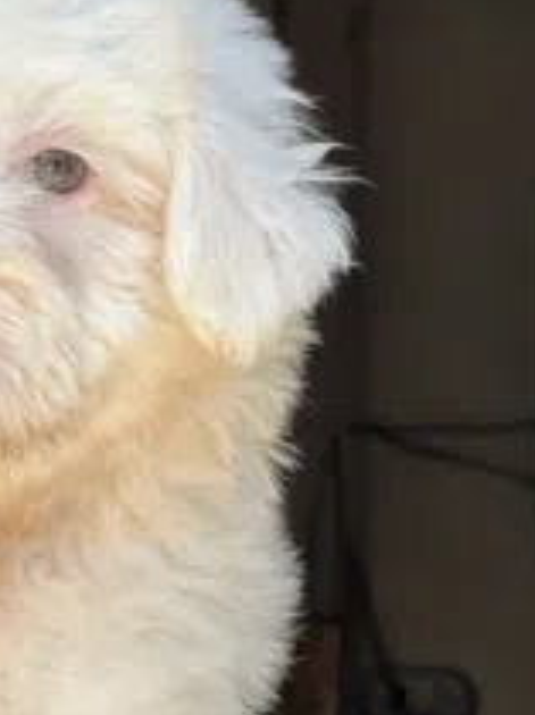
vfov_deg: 13.4
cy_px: 422
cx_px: 72
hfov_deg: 10.0
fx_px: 3035
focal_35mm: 147
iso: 125
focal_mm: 9
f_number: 2.8
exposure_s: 1/121
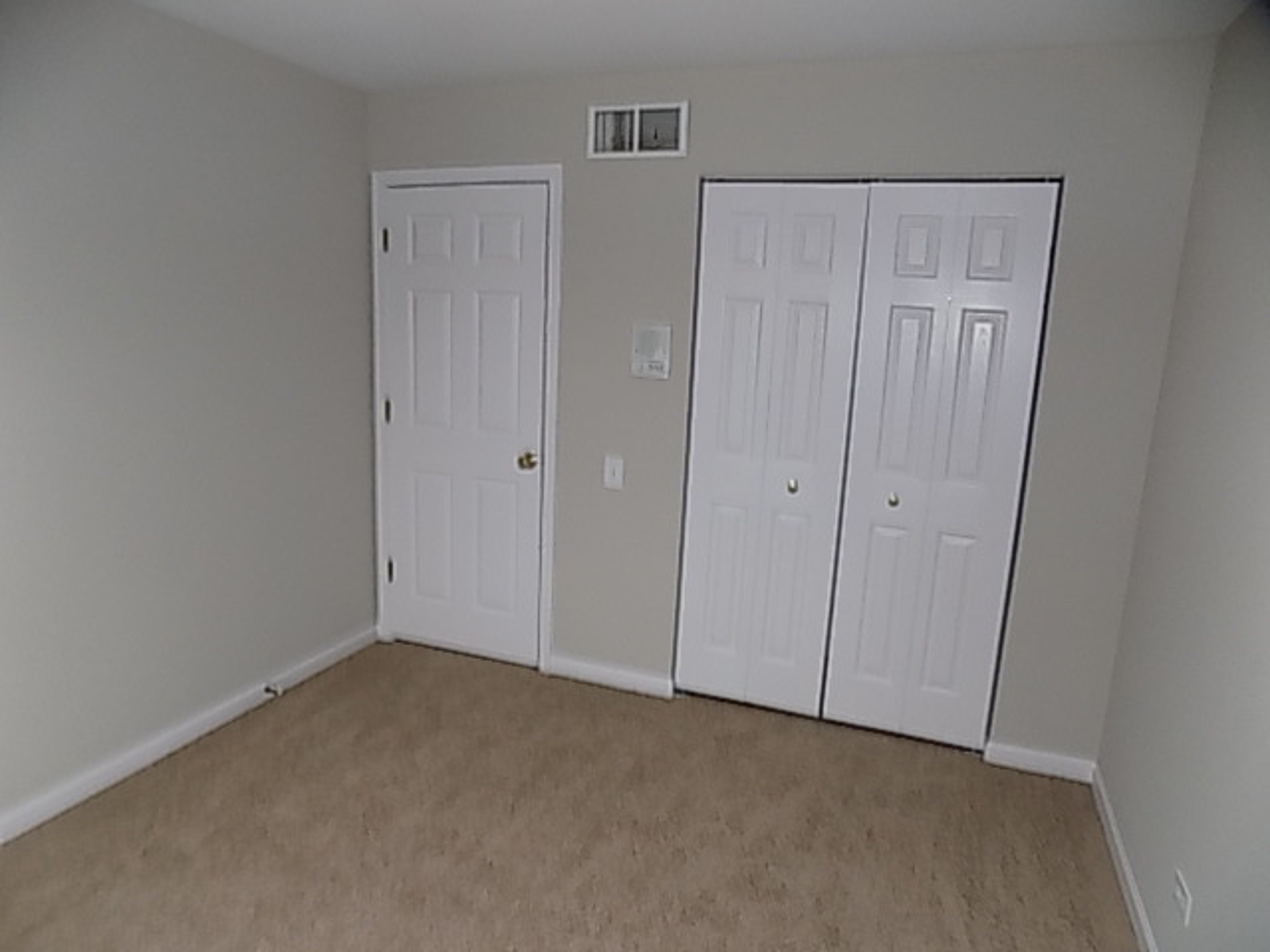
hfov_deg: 73.9
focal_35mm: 23
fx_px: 844
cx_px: 635
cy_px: 476
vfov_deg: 58.9
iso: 200
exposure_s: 1/30
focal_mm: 4
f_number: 3.1
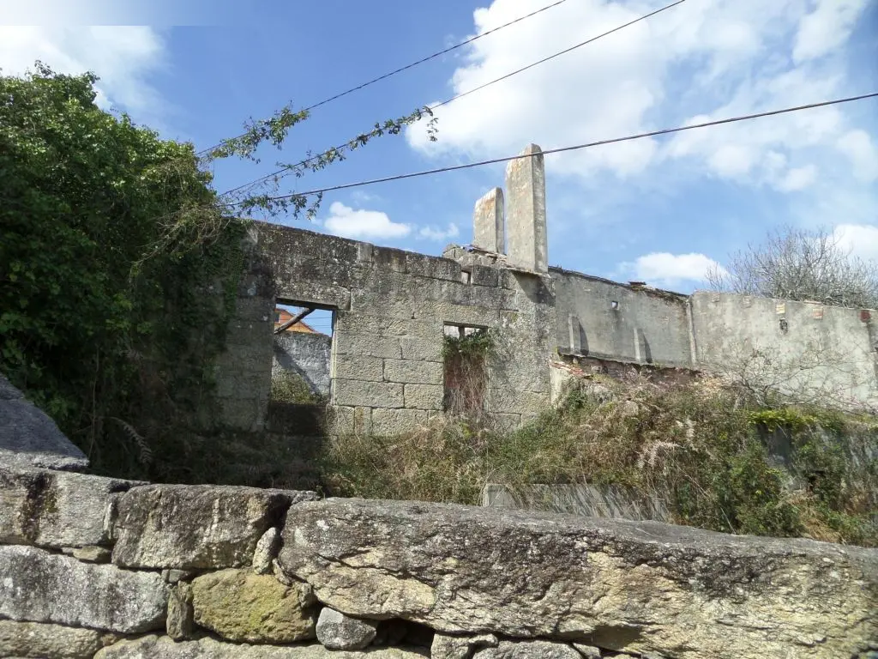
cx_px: 439
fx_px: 609
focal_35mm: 24
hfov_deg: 71.6
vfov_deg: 56.8
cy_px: 330
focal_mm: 4
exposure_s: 1/1000
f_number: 3.2
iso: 100
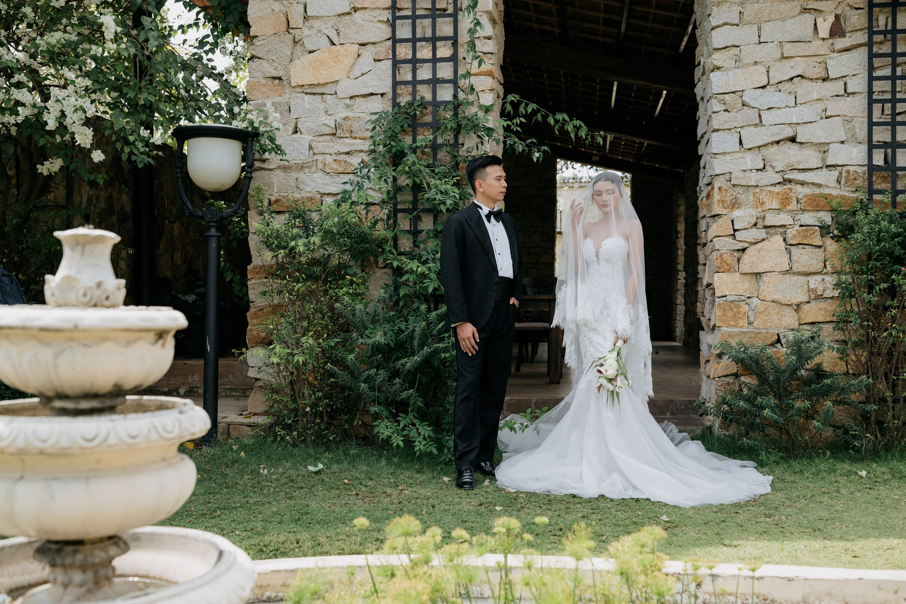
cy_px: 302
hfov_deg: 53.1
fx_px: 906
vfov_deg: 36.9
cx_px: 453
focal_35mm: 36
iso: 400
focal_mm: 36
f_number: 4
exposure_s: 1/1600
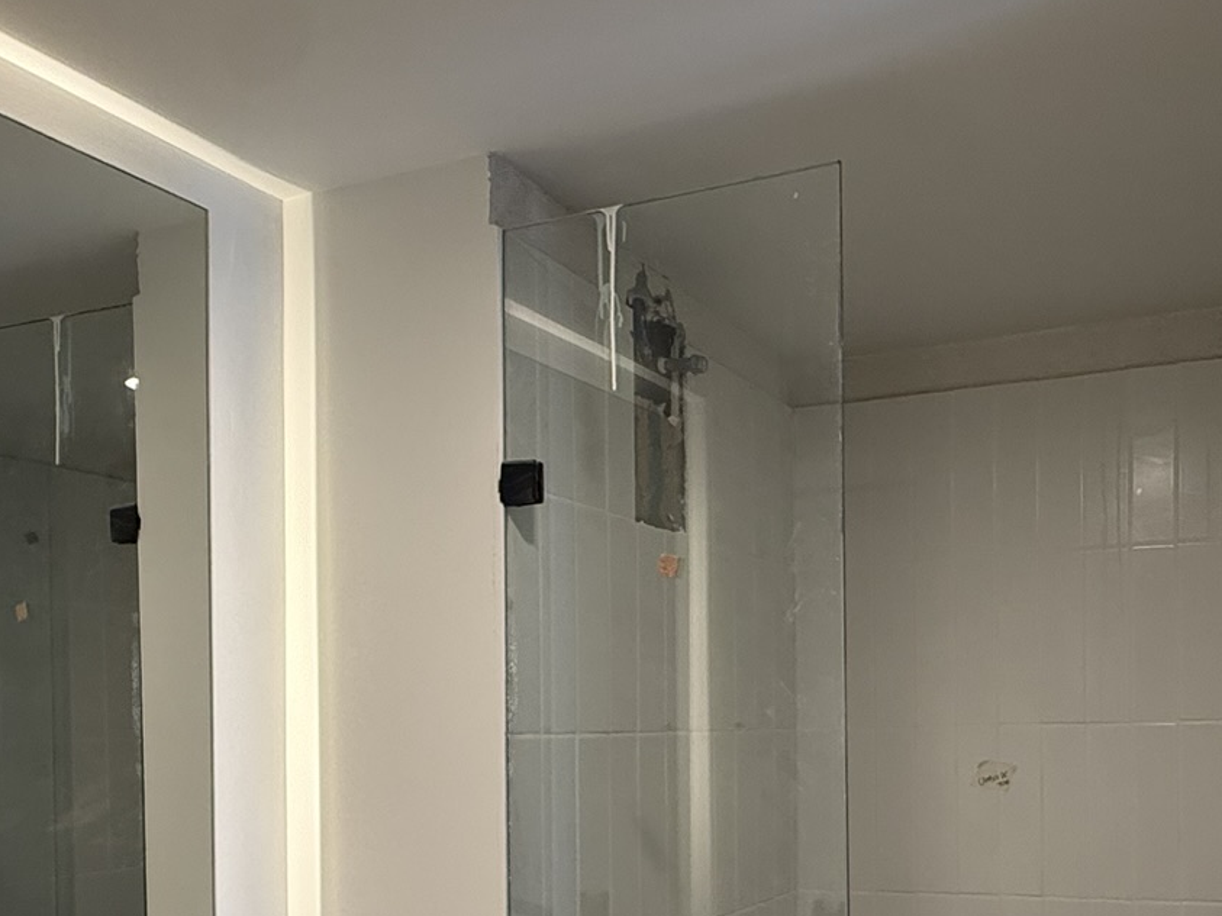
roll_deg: +1.4
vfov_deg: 40.3
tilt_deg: +0.4
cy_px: 716
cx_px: 864
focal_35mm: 34
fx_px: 1200
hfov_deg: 52.4
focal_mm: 2.22
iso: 250
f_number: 2.2
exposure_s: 1/120
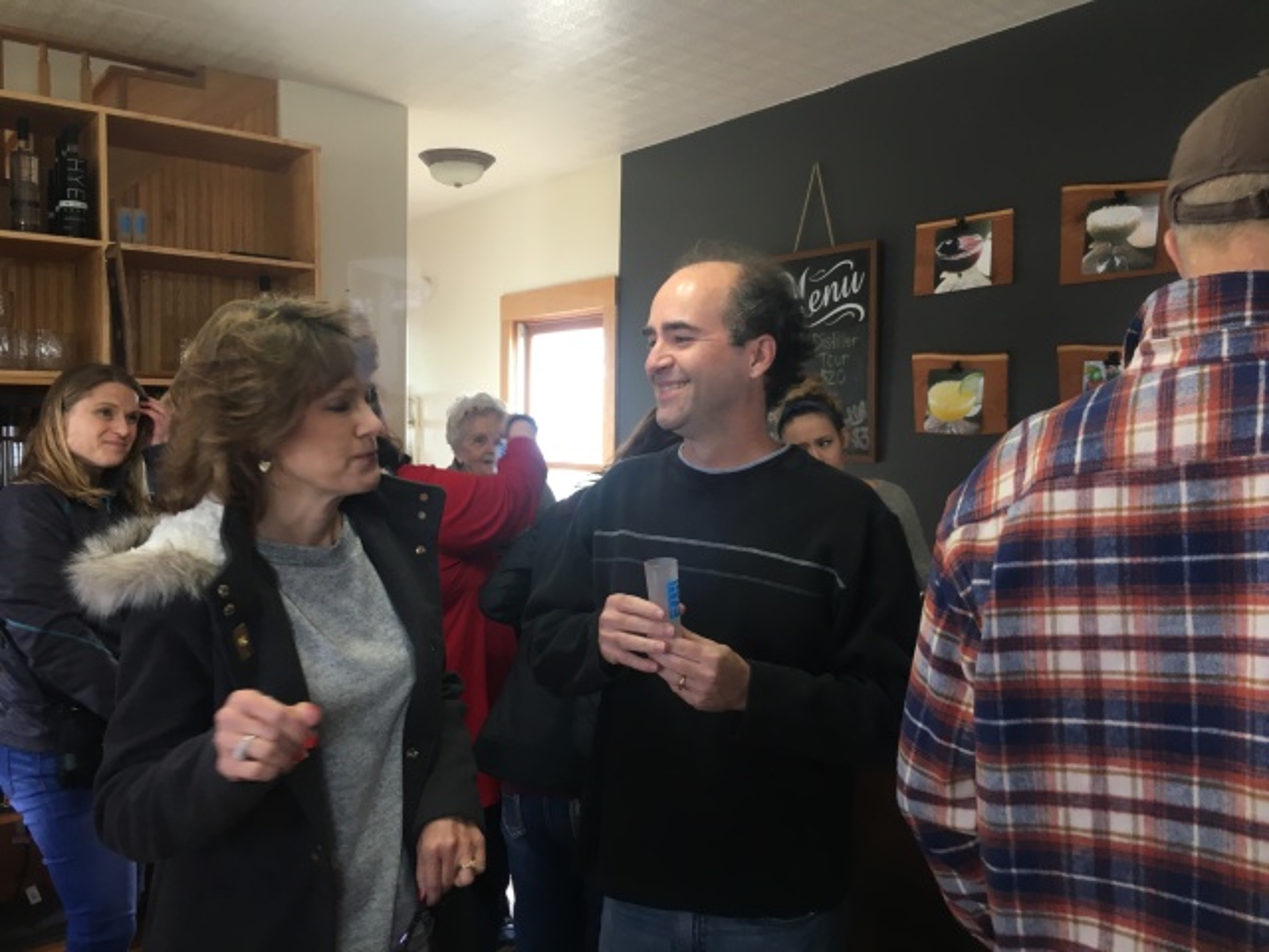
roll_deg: -1.9
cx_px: 634
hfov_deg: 61.7
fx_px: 1063
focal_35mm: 29
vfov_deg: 48.2
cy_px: 476
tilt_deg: -0.8
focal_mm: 4.15
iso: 64
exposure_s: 1/30
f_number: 2.2
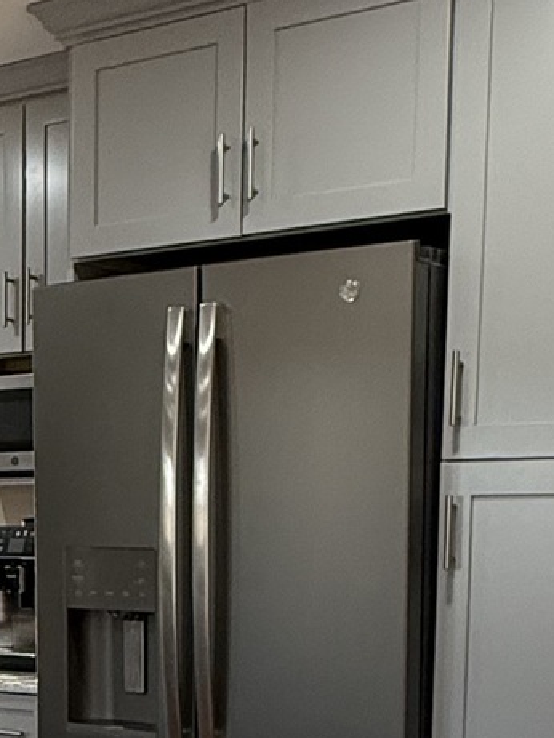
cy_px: 684
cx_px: -38
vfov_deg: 26.7
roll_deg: -0.2
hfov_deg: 20.2
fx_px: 1493
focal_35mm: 70
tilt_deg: -6.3
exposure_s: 1/99
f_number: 2.2
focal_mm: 2.22
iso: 250
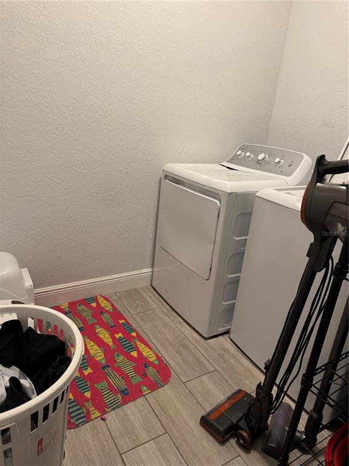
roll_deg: -6.2
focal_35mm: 24
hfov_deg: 56.8
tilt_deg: -18.8
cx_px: 174
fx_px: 323
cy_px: 233
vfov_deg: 71.6
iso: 250
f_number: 1.78
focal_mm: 6.76
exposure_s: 1/60
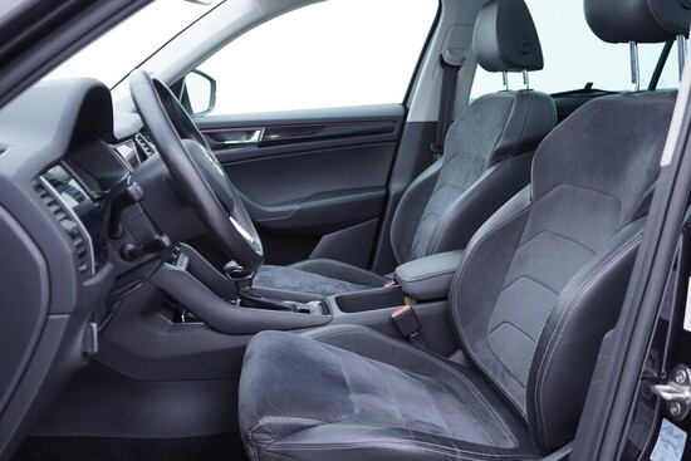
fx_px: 691
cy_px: 230
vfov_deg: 36.9
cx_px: 346
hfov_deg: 53.1
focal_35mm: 36
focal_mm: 24
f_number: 2.8
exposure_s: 1/40
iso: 200
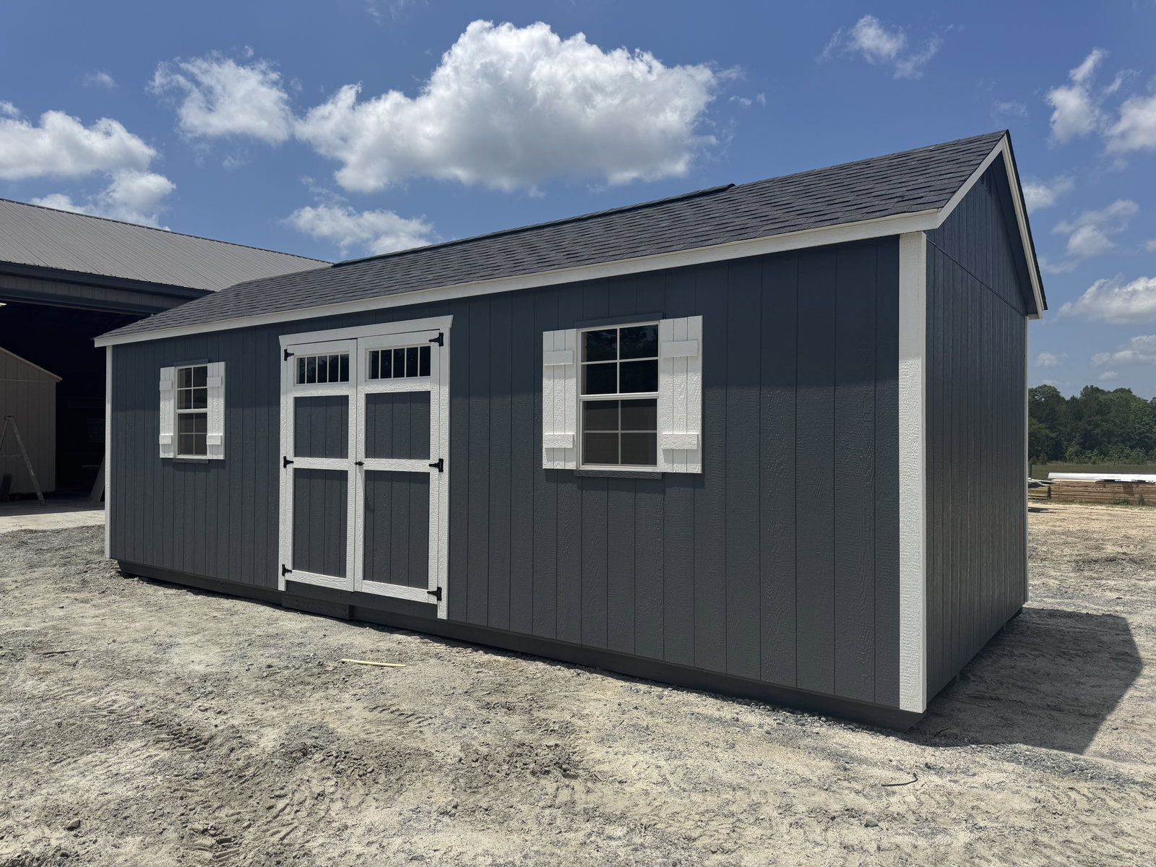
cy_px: 434
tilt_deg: -0.3
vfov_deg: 56.8
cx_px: 578
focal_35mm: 24
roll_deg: +0.1
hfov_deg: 71.6
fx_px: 801
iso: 80
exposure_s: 1/7937
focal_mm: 6.76
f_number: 1.78
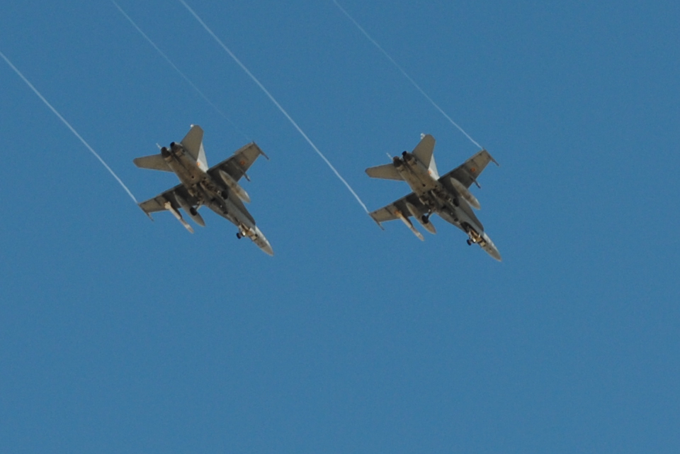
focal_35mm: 82
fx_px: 1558
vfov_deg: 16.6
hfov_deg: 24.6
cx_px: 340
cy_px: 227
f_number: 8
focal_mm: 55
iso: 100
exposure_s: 1/200
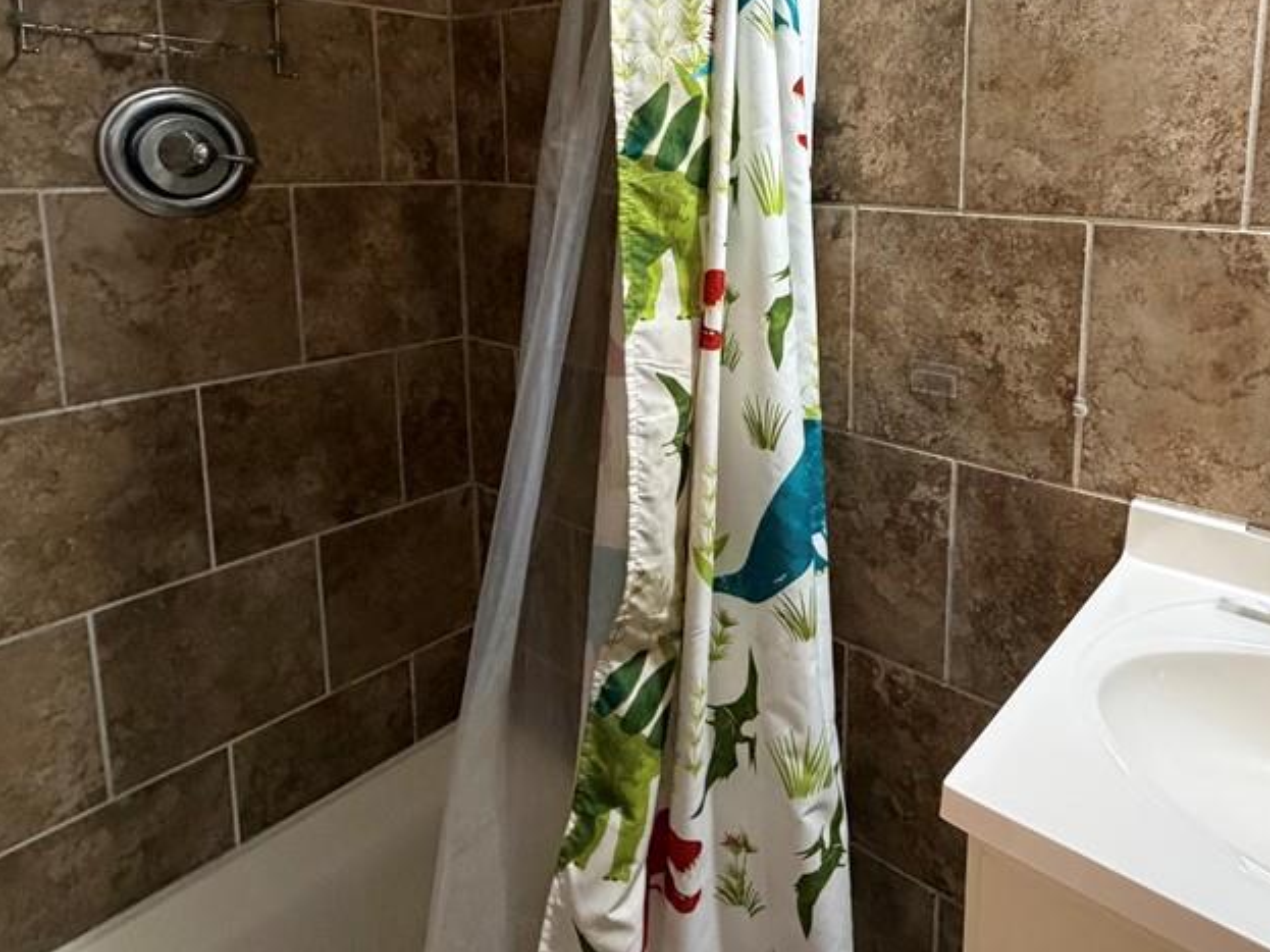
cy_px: 269
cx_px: 838
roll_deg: -0.3
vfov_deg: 56.7
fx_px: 844
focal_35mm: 23
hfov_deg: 71.9
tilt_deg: -7.7
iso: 500
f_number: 2.2
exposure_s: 1/60
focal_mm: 2.22
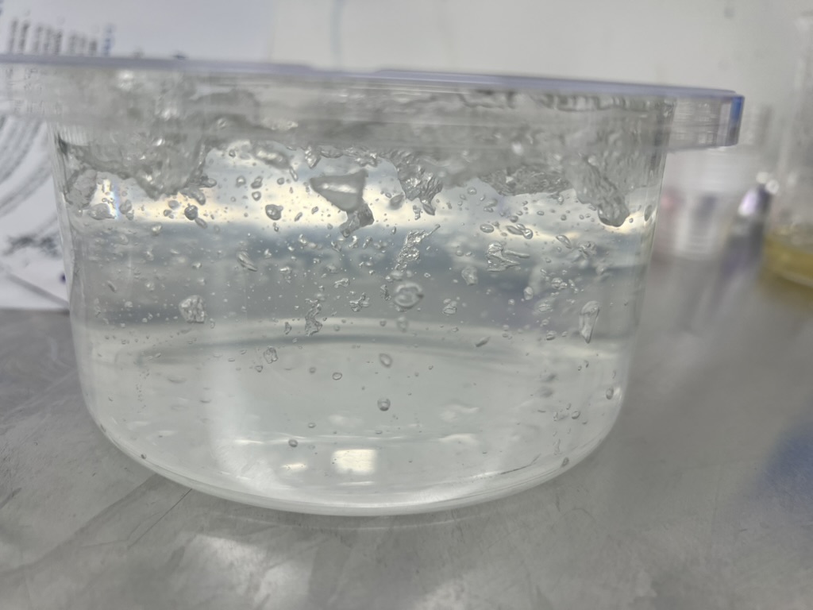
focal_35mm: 26
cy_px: 305
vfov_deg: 53.1
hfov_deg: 67.3
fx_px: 611
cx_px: 406
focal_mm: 5.7
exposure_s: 1/161
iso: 40
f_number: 1.5
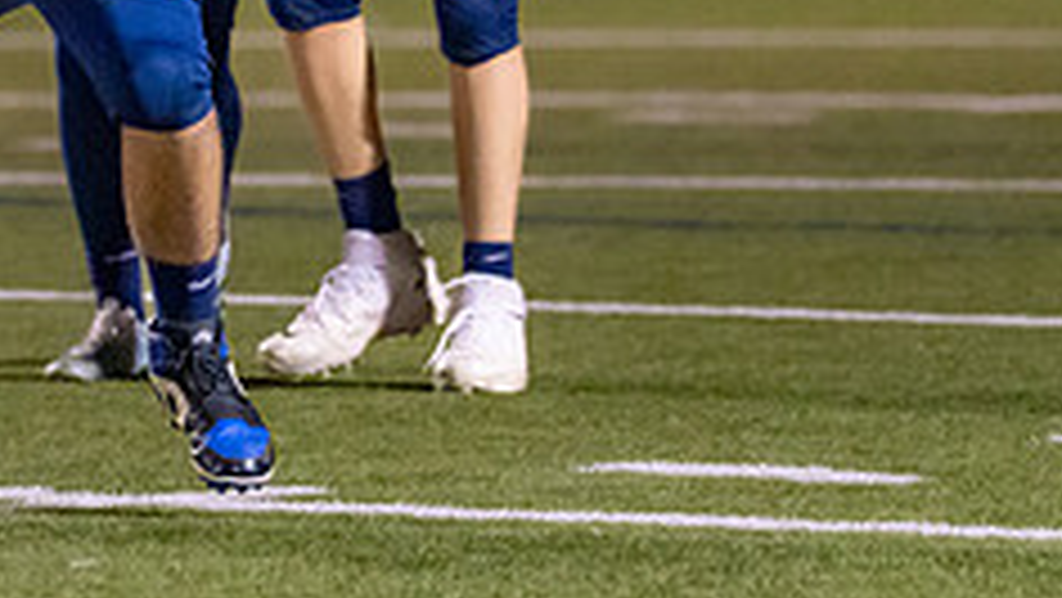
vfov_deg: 1.8
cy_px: -345
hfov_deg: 3.2
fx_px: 19157
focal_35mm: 680
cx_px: -34
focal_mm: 173
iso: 5000
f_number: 2.8
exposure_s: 1/1000
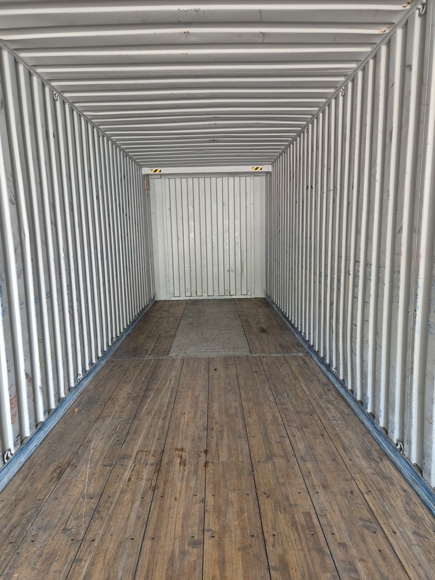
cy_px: 290
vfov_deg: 73.9
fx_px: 385
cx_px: 218
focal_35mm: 23
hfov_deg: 58.9
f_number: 1.8
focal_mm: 5.4
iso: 640
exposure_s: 1/100
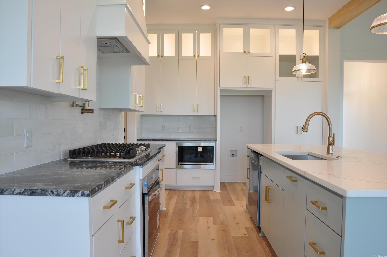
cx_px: 194
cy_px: 128
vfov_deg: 47.8
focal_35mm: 27
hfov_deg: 67.4
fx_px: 290
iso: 200
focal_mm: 18
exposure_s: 1/15
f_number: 8
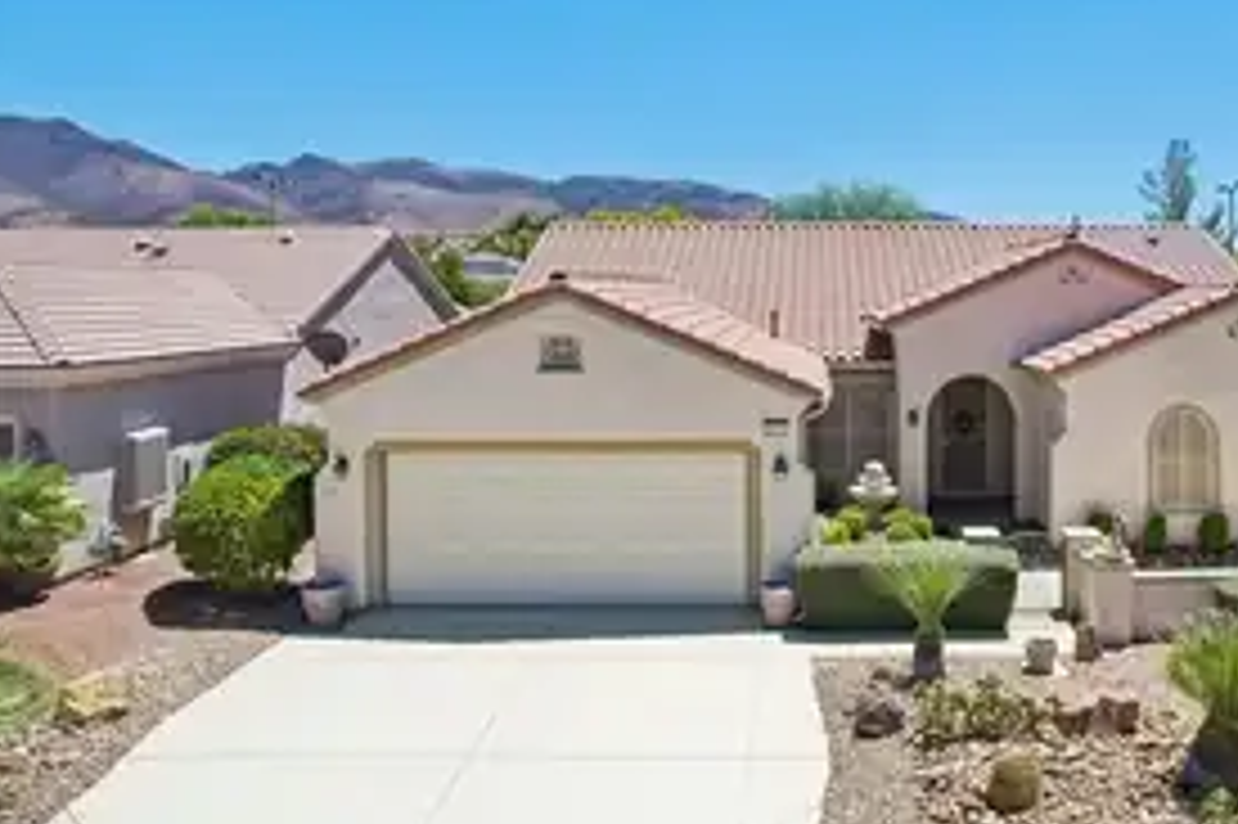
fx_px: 1100
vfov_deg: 40.7
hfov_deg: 57.5
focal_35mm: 32
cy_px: 288
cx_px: 824
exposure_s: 1/2000
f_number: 2.8
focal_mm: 8.4
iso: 150
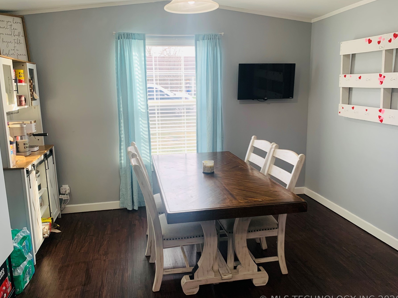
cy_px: 146
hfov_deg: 63.4
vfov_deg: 49.7
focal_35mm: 28
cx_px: 189
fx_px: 322
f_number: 1.8
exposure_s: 1/60
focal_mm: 4.25
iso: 64
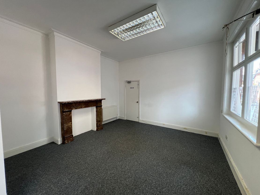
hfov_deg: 106.2
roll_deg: +0.7
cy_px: 98
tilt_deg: -2.9
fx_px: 98
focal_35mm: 13
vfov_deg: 89.9
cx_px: 130
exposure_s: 1/100
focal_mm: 1.57
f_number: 1.8
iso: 125
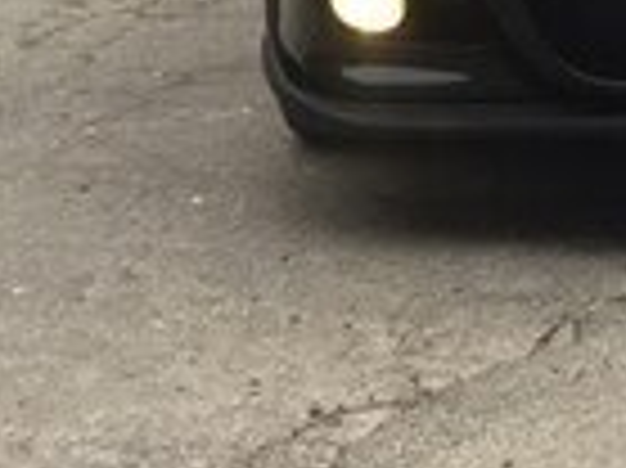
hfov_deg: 13.8
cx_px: 820
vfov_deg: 10.4
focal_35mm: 138
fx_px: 2493
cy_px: -214
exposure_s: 1/139
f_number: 2.2
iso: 32
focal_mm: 4.15
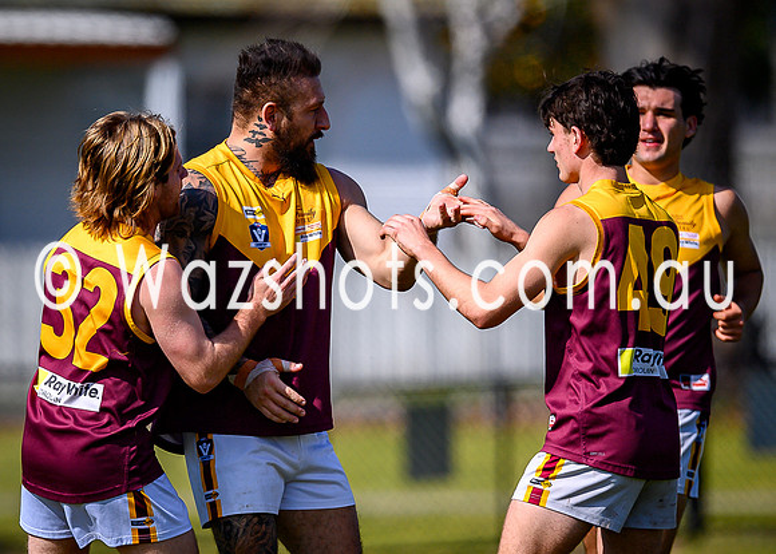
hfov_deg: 2.0
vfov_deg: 1.4
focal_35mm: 1019
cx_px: 247
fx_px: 22456
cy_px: 349
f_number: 4
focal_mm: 500
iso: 180
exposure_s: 1/2500
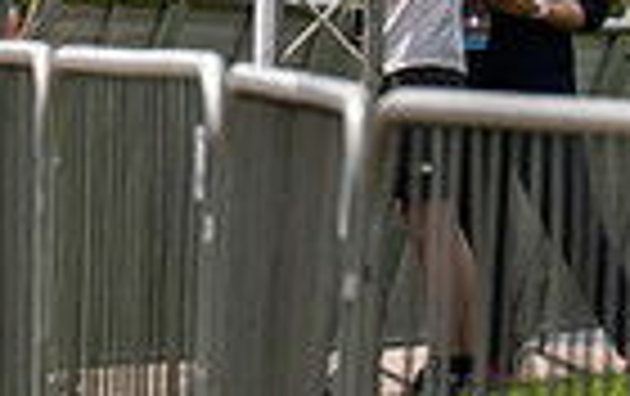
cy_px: -168
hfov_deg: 2.4
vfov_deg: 1.5
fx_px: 15271
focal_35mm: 888
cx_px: -488
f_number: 4.5
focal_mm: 164
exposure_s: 1/800
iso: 100
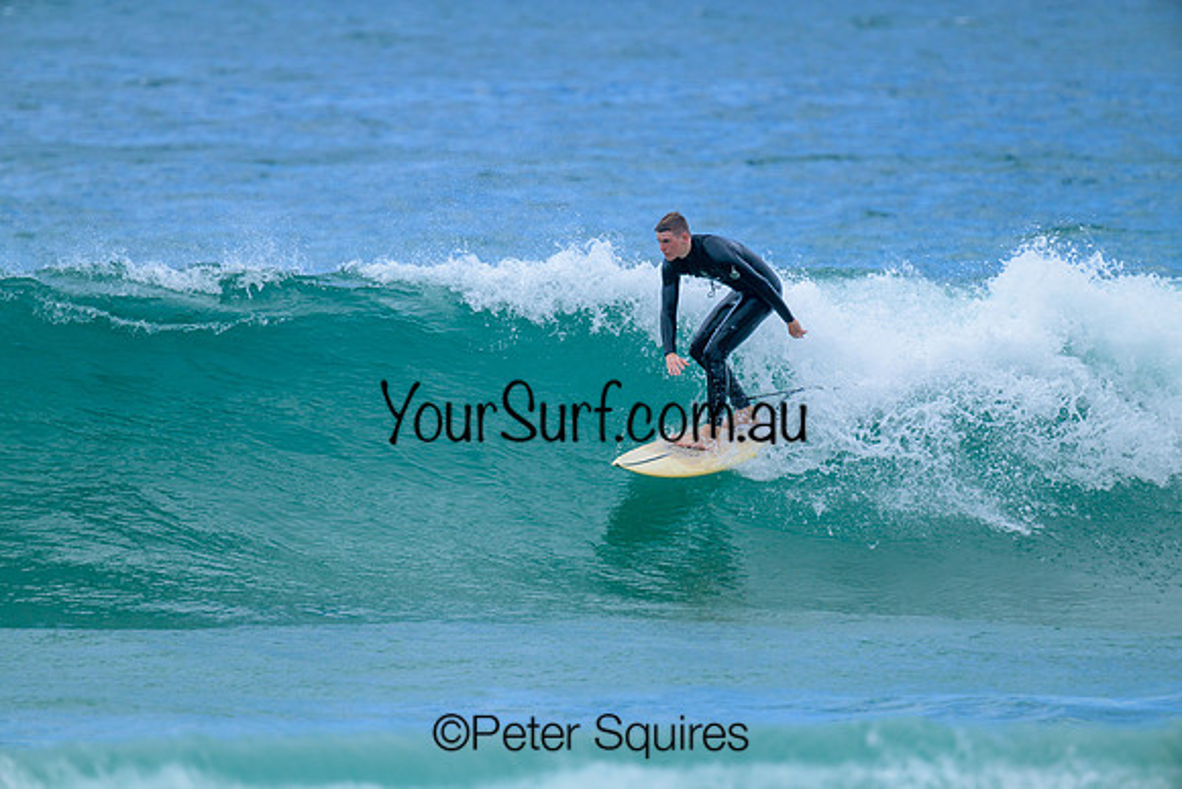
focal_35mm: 560
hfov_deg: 3.7
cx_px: 591
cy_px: 394
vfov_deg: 2.5
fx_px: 18390
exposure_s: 1/2000
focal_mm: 560
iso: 500
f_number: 8
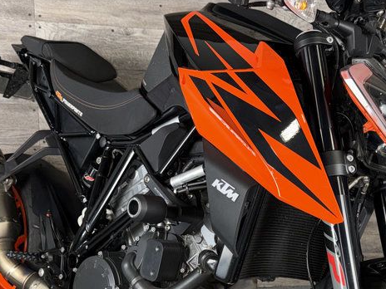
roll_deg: -2.6
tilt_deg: -15.0
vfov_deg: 26.9
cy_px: 236
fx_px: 591
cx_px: 228
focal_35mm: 53
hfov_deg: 36.1
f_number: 1.78
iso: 64
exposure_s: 1/24
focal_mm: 6.76
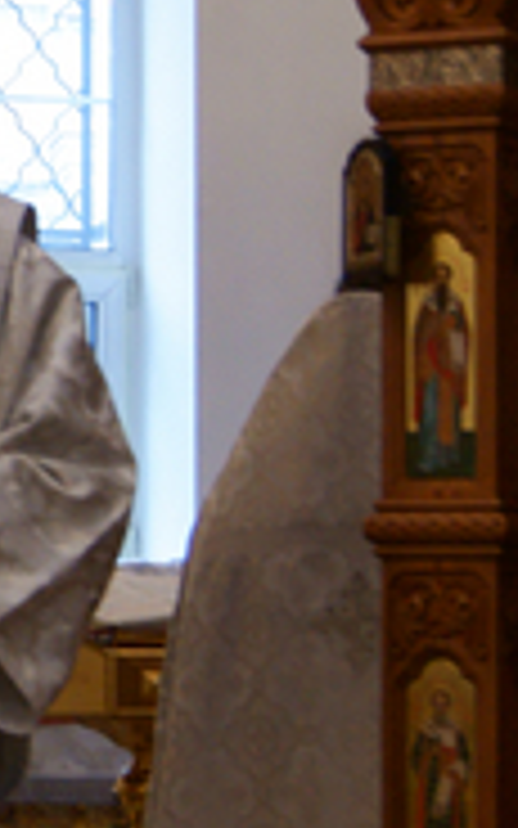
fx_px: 4495
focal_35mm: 199
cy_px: 387
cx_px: -545
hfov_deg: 6.4
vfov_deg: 10.5
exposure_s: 1/25
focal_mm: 30
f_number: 4.5
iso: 400
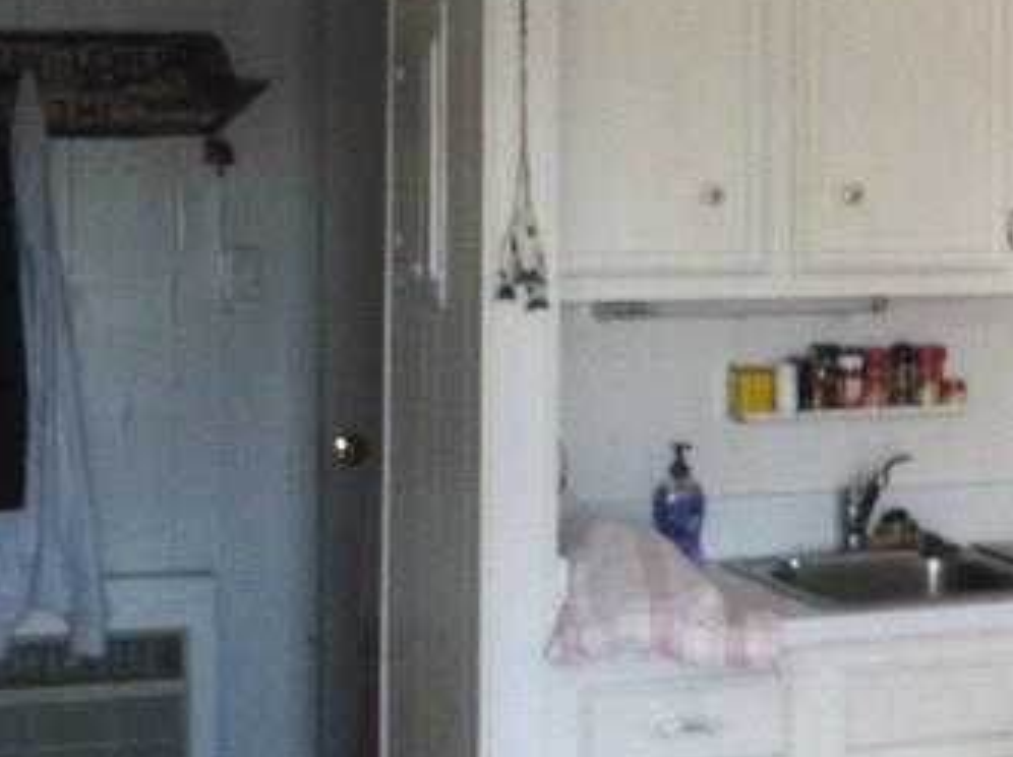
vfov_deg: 13.6
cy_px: 150
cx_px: 1361
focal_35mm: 108
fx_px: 3156
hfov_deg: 17.0
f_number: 2.8
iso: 80
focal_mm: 3.85
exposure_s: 1/20
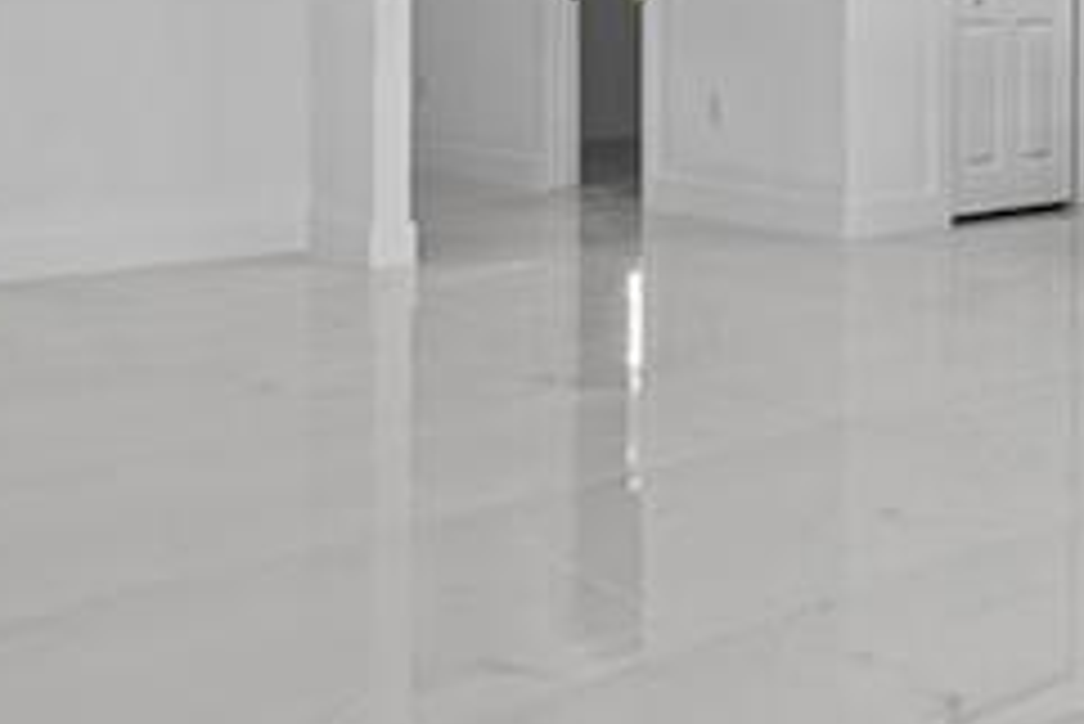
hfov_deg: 34.2
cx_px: 1160
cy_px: -7
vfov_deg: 25.2
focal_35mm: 51
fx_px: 1537
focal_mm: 12
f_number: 9
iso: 200
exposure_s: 1/8
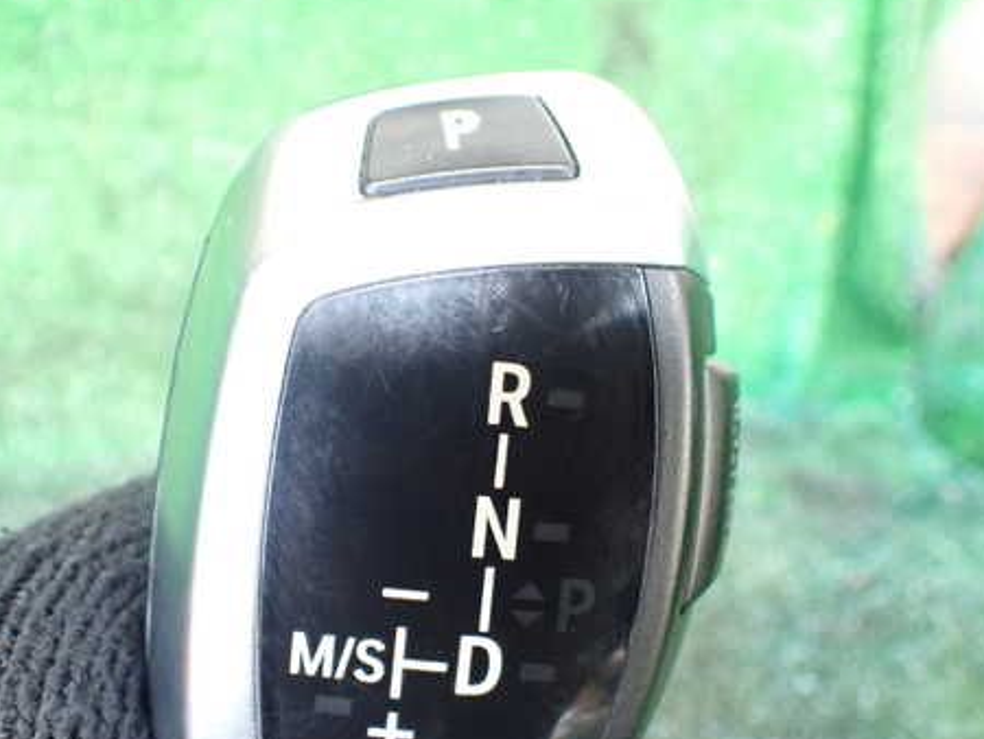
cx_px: 464
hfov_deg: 46.8
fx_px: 1138
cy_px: 424
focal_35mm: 40
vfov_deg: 35.9
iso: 800
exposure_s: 1/80
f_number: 2.3
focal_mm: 5.4
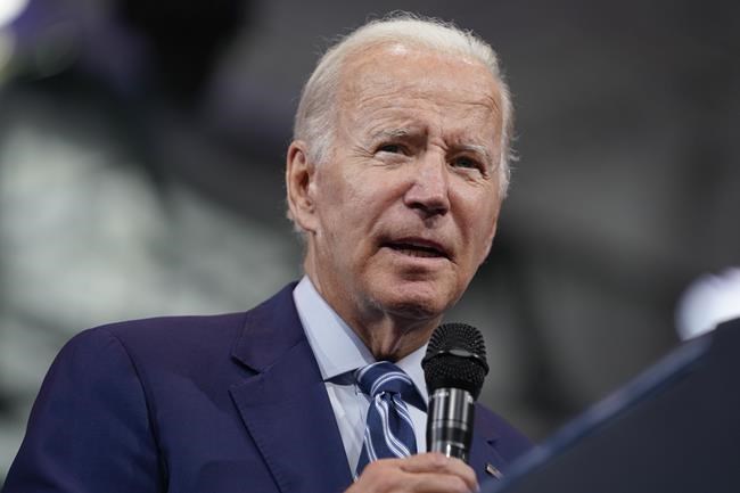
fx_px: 4110
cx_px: 370
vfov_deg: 6.9
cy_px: 246
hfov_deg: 10.3
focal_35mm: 200
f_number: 2.8
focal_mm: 200
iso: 1250
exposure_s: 1/500
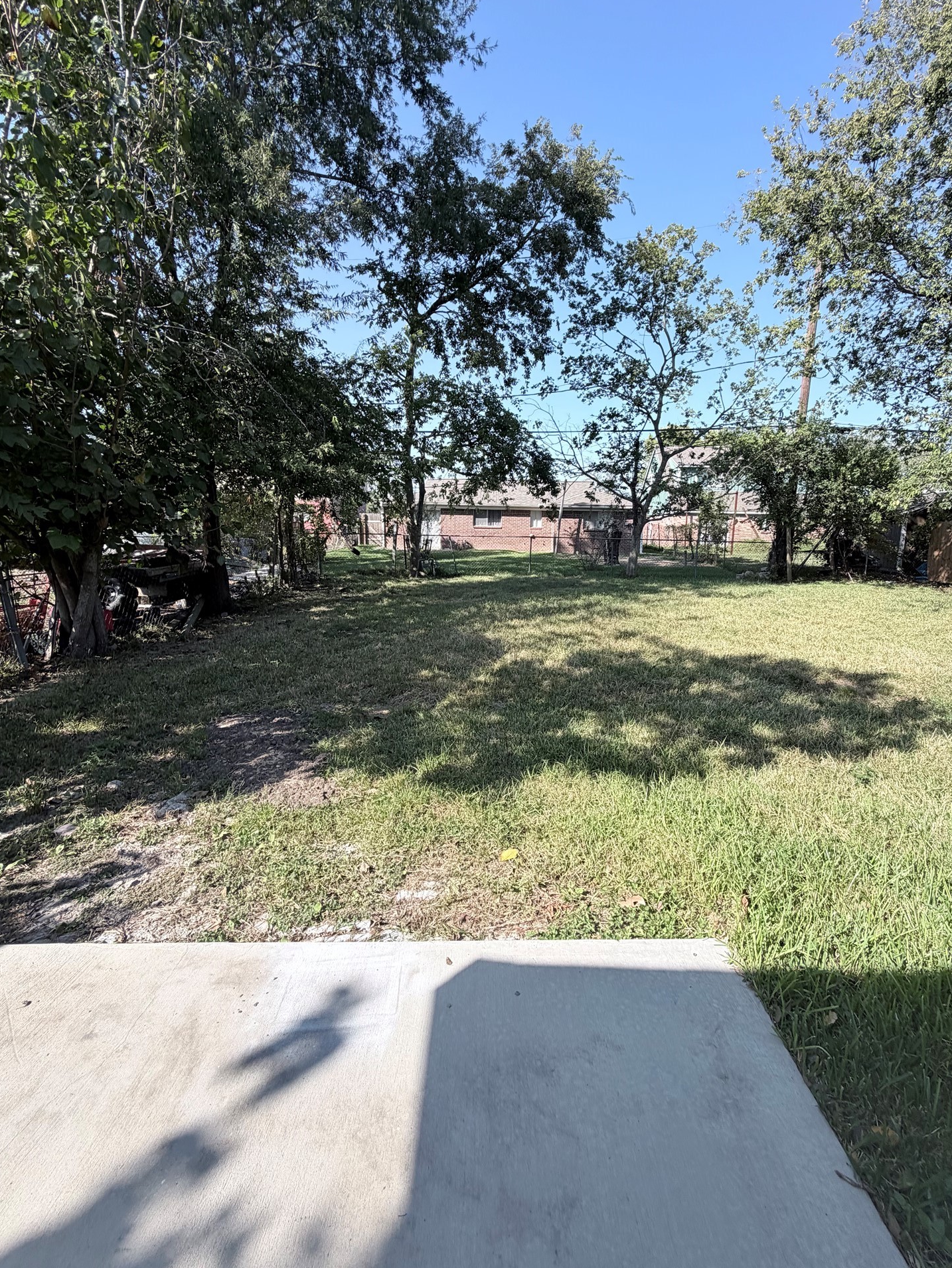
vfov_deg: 98.1
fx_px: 550
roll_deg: -0.9
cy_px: 600
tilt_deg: -7.0
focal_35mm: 15
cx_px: 497
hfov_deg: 81.7
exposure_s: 1/770
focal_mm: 2.22
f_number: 2.2
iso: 40
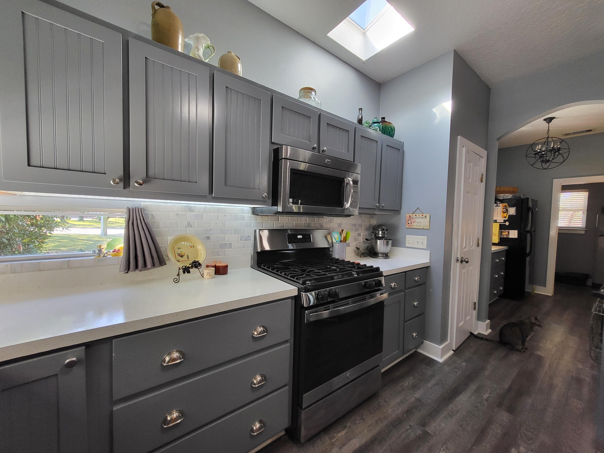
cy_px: 226
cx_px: 302
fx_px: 227
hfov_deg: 106.2
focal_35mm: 13
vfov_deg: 89.9
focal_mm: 1.74
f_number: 2.2
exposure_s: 1/60
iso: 160
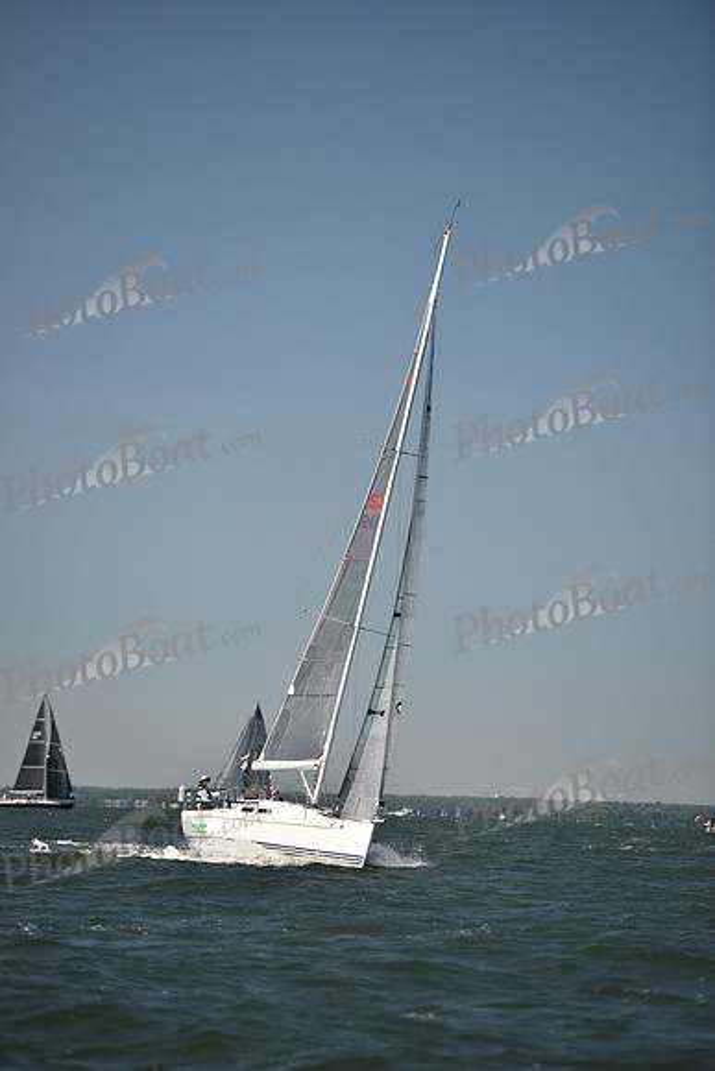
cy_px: 536
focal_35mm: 180
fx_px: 5359
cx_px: 358
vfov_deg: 11.4
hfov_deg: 7.6
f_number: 3.2
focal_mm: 180
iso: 250
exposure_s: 1/1250
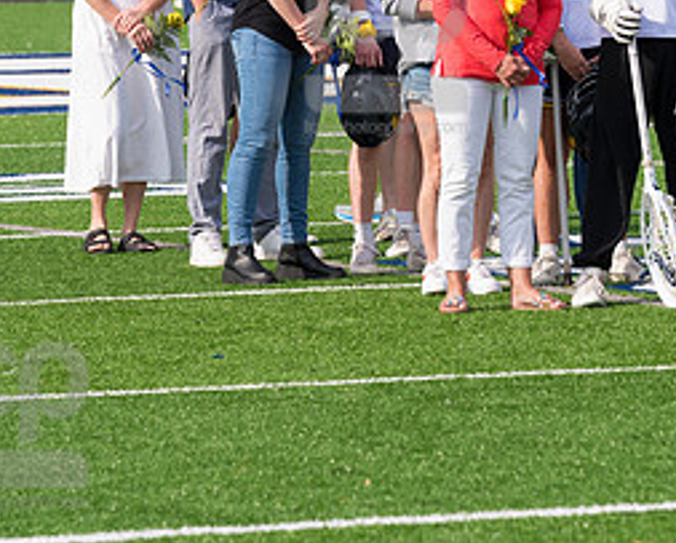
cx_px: 387
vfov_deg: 3.6
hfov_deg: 4.5
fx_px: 8613
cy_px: 41
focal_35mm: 430
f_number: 6.3
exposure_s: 1/800
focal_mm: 200
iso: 320
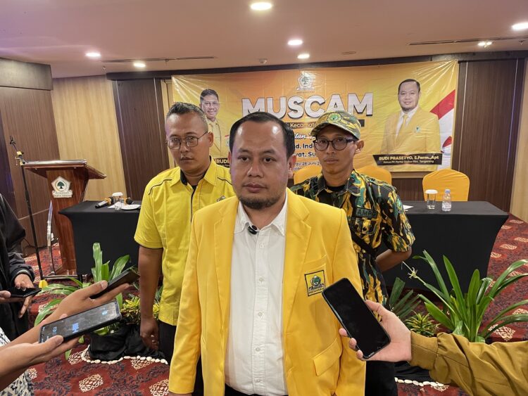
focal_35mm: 26
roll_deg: +3.0
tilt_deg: -13.0
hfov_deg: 67.3
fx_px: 397
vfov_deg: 53.1
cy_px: 198
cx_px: 264
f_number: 1.6
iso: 250
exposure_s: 1/50
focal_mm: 4.2
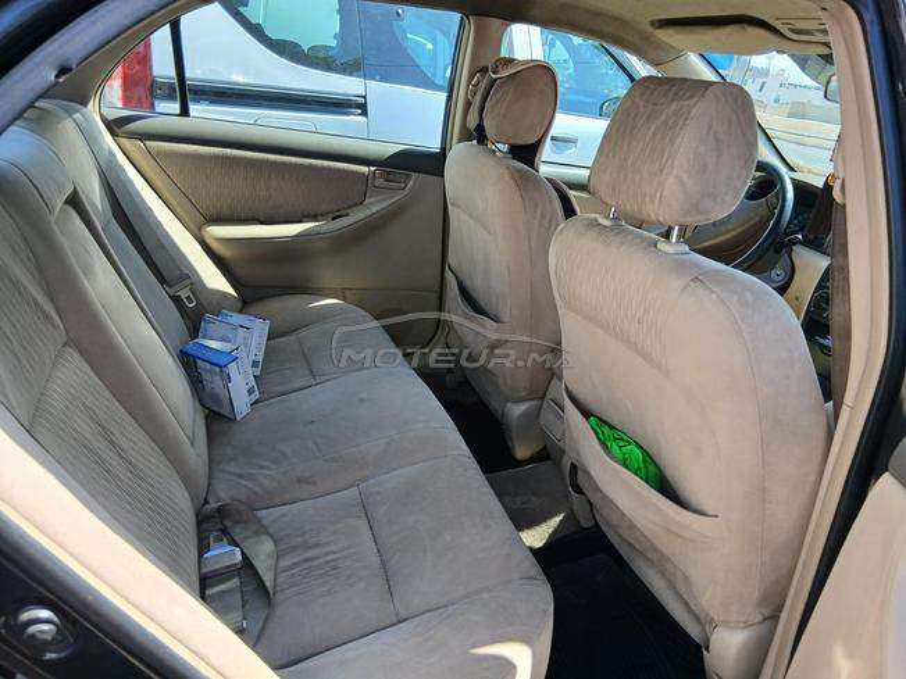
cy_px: 340
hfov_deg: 67.3
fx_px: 680
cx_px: 453
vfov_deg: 53.1
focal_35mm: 26
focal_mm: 3.98
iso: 25
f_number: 1.8
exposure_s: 1/100
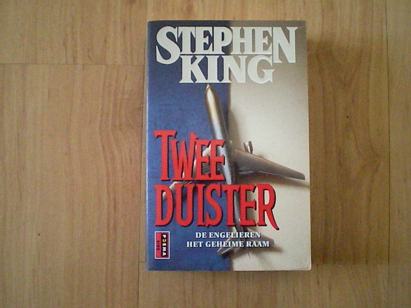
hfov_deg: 49.0
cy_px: 154
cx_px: 206
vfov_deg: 37.7
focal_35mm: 38
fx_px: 451
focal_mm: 6.3
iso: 1800
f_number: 3.1
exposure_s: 1/97
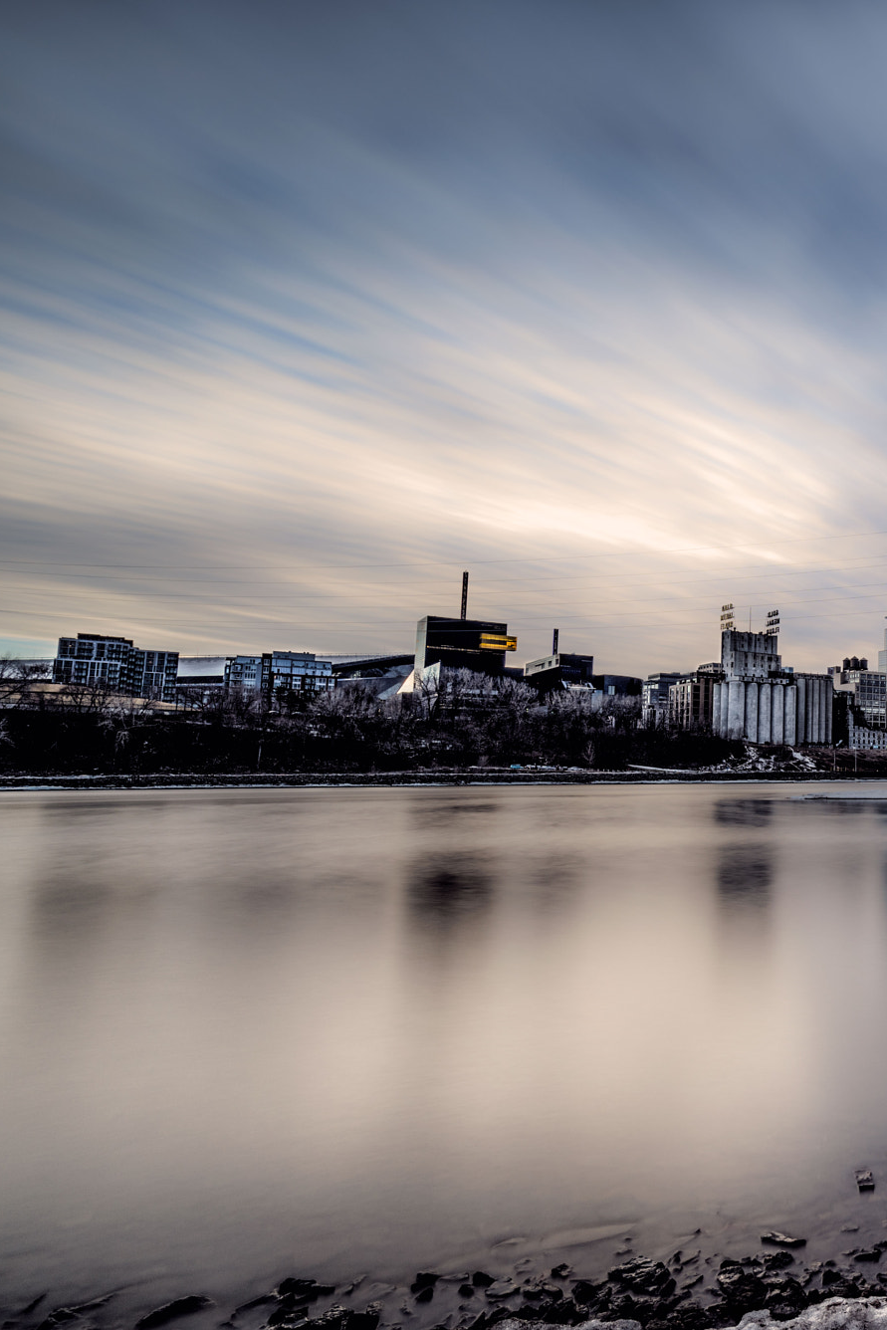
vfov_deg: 76.1
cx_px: 943
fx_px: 850
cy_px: 665
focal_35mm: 23
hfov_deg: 44.2
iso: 100
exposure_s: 70
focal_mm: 15
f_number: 11
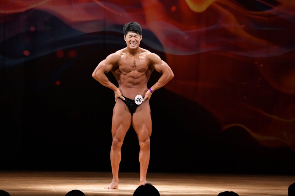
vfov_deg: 5.7
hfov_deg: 8.6
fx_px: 1966
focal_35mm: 240
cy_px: 98
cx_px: 148
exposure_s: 1/400
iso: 4000
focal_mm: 160
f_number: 5.6
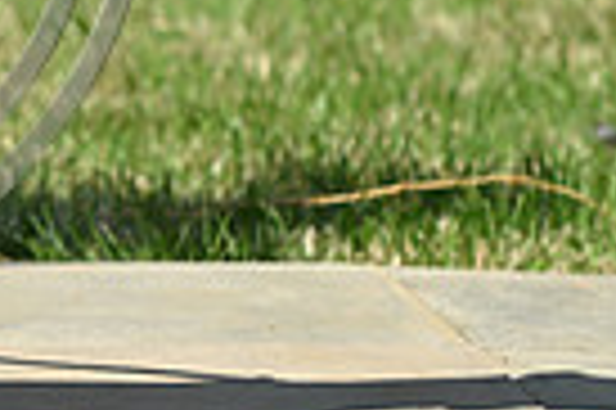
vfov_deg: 2.6
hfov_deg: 3.9
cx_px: -364
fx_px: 9058
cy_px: -210
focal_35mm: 530
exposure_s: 1/1250
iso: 140
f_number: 4.5
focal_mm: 125
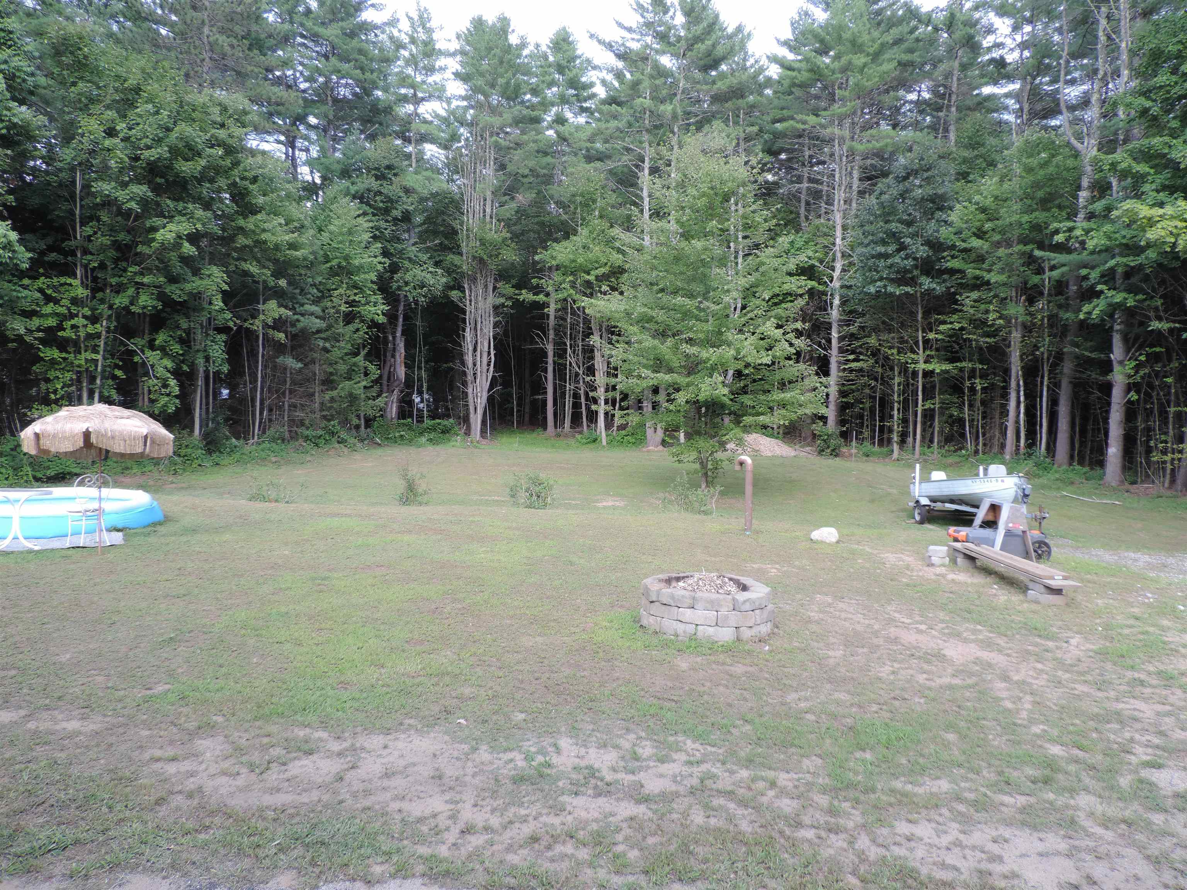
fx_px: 823
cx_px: 594
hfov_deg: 71.6
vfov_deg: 56.8
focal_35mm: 24
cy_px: 445
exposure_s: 1/100
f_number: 3
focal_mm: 4.3
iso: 80
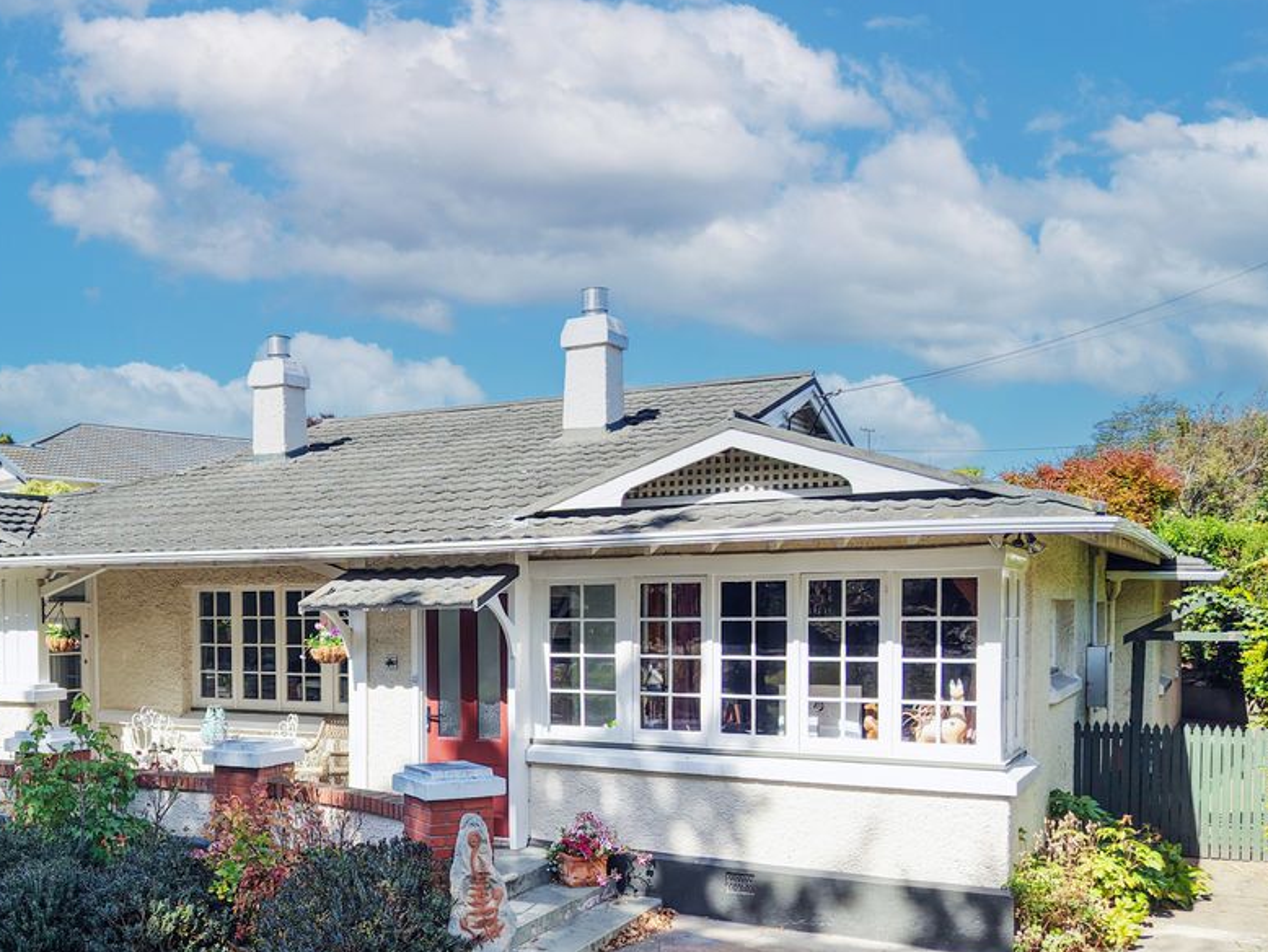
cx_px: 432
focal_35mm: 37
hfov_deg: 49.3
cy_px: 655
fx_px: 1356
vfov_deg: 38.1
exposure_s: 1/3200
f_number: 1.8
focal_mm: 8.67
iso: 300
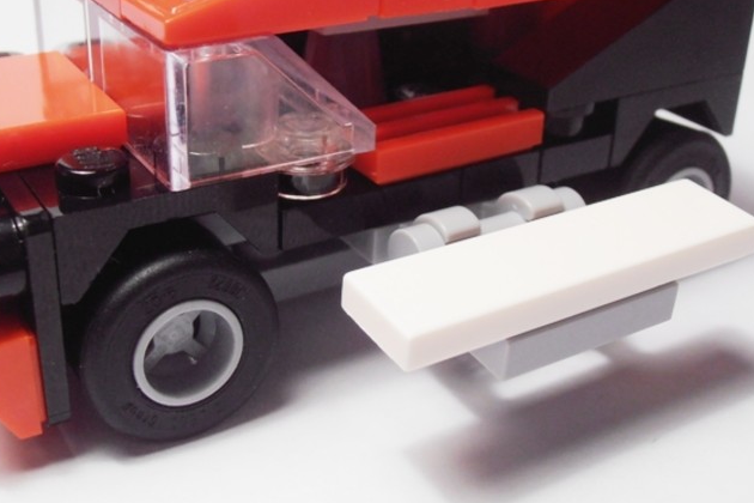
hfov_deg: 36.2
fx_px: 1152
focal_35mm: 55
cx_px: 348
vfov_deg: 24.6
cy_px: 190
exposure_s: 1/50
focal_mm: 6.61
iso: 80
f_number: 3.9
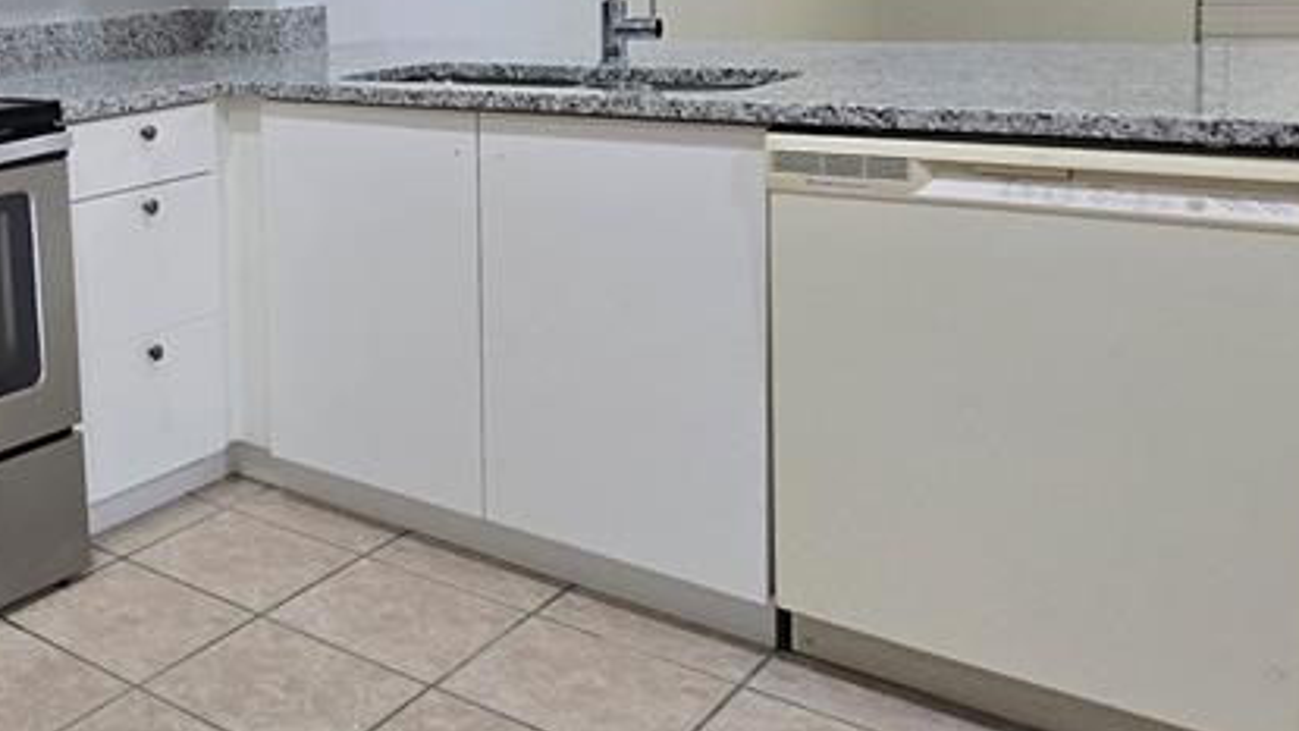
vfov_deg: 32.4
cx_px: -72
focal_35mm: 35
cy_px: 107
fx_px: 1206
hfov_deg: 45.2
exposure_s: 1/60
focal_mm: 2.2
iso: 400
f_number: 2.2
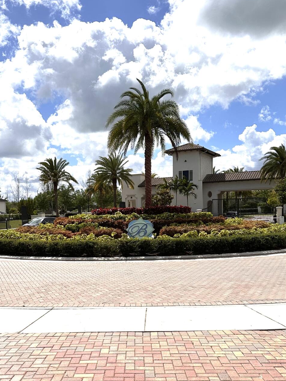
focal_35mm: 38
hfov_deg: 37.7
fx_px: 419
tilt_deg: -3.3
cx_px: 124
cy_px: 249
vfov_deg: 48.3
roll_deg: -0.4
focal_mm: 6.86
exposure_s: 1/13699
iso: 80
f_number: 1.78
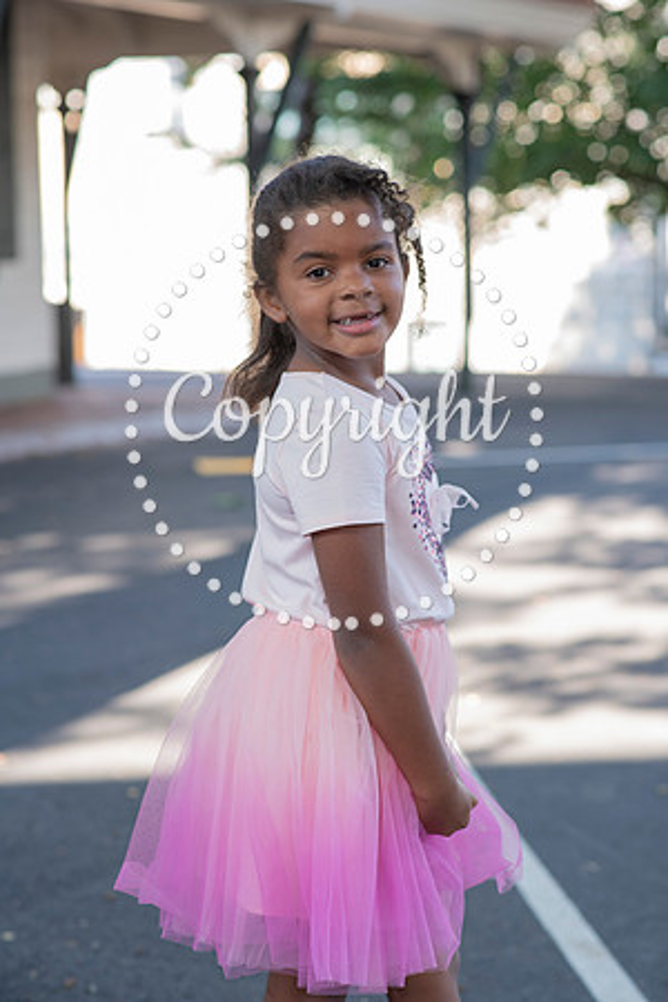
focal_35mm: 85
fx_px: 2366
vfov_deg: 23.9
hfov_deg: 16.1
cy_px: 501
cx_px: 334
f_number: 4
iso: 500
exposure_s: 1/200
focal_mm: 85
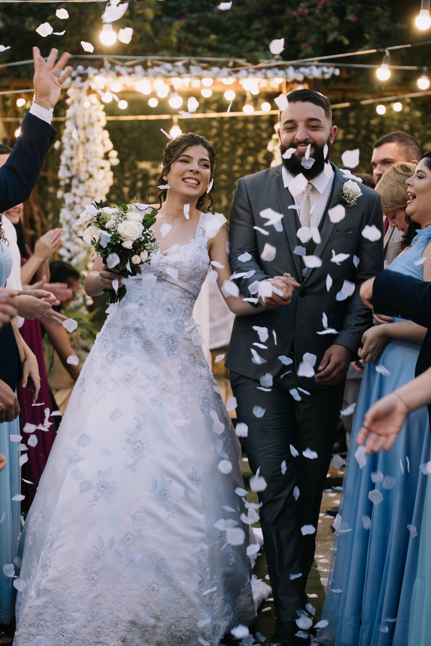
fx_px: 1257
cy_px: 323
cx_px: 216
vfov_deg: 28.8
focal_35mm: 70
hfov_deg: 19.5
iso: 800
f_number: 2.8
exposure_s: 1/125
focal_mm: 67
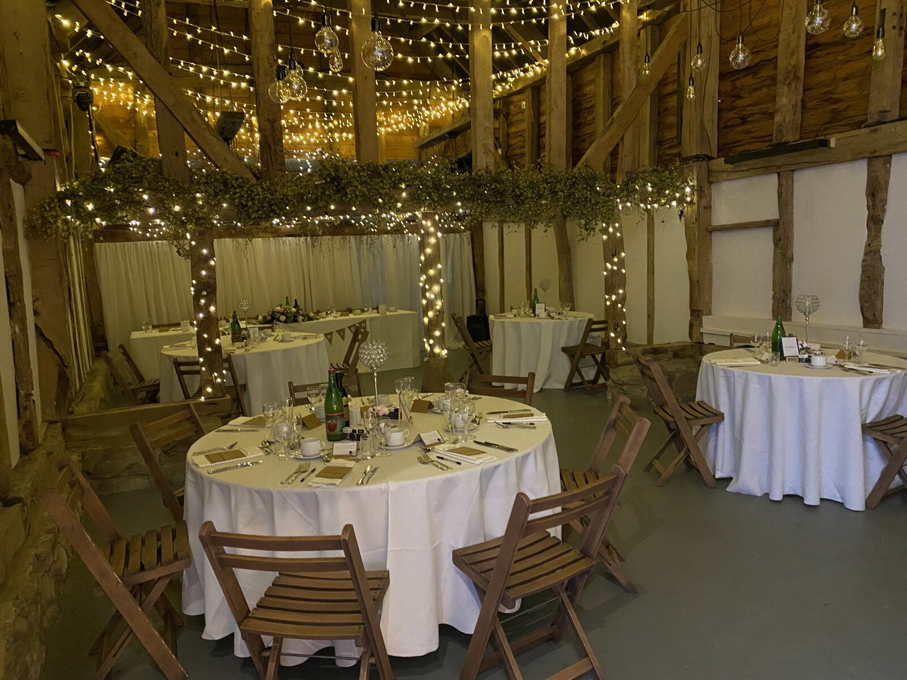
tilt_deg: -6.2
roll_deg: +2.4
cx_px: 454
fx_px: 681
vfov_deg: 53.1
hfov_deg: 67.3
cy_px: 340
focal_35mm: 26
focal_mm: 4.25
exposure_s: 1/25
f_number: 1.8
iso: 640
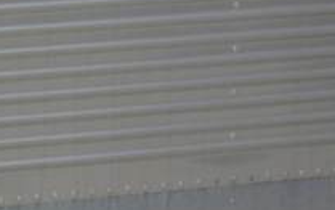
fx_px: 4633
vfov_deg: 2.6
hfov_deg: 4.1
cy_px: -56
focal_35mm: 507
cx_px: -188
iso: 80
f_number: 5.9
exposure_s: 1/160
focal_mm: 22.5
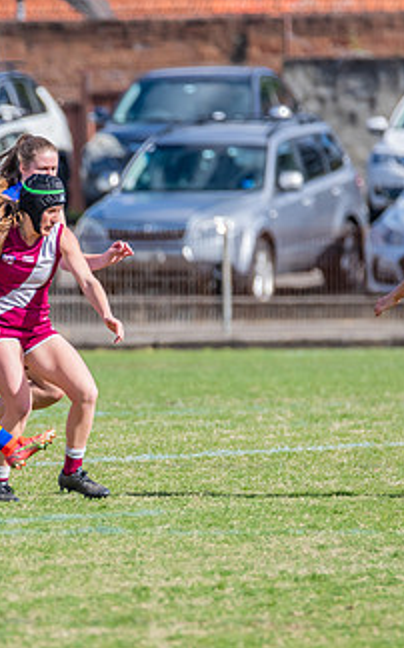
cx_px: 108
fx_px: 16589
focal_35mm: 940
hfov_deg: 1.4
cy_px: 396
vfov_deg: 2.2
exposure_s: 1/1600
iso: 800
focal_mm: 500
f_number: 8
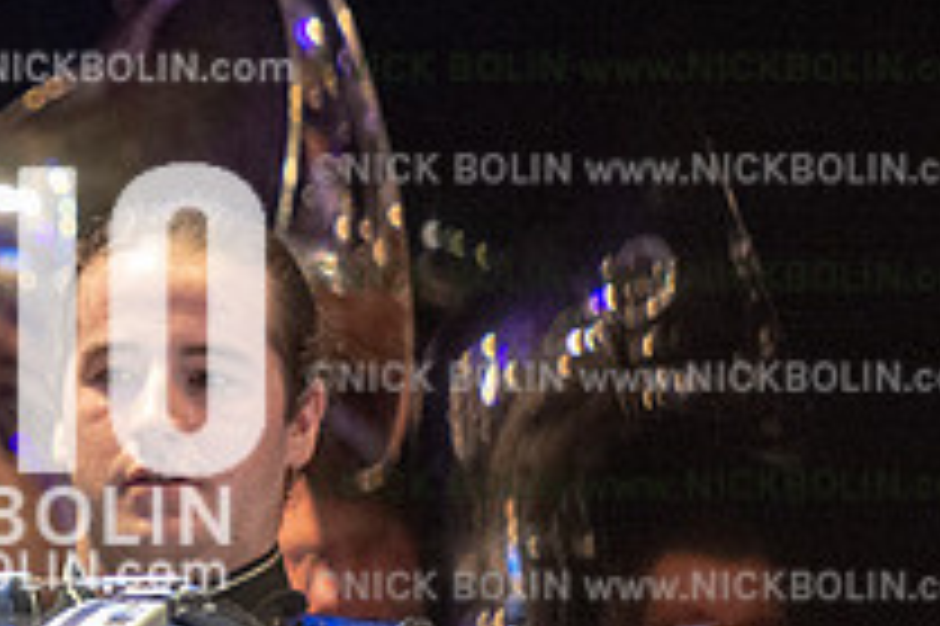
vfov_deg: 2.0
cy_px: 378
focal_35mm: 694
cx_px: -54
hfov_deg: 3.0
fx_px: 18106
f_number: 5.6
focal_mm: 250
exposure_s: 1/320
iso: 8000
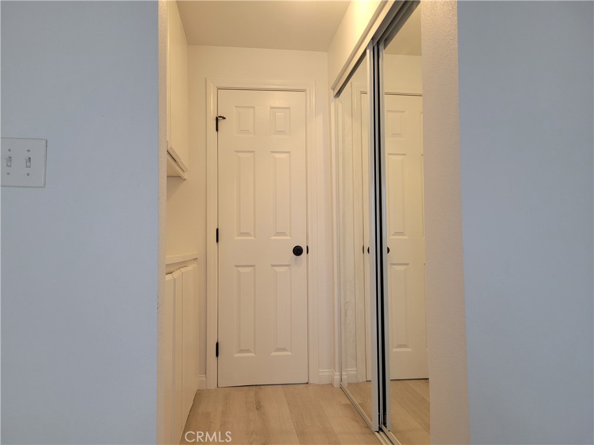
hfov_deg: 67.3
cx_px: 297
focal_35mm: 26
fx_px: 446
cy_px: 222
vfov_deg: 53.1
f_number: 1.8
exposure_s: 1/120
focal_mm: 5.4
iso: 250
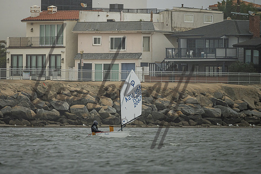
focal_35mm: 540
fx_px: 3914
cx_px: 105
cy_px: 66
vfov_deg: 2.5
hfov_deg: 3.8
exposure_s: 1/3200
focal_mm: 400
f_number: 5.6
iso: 320
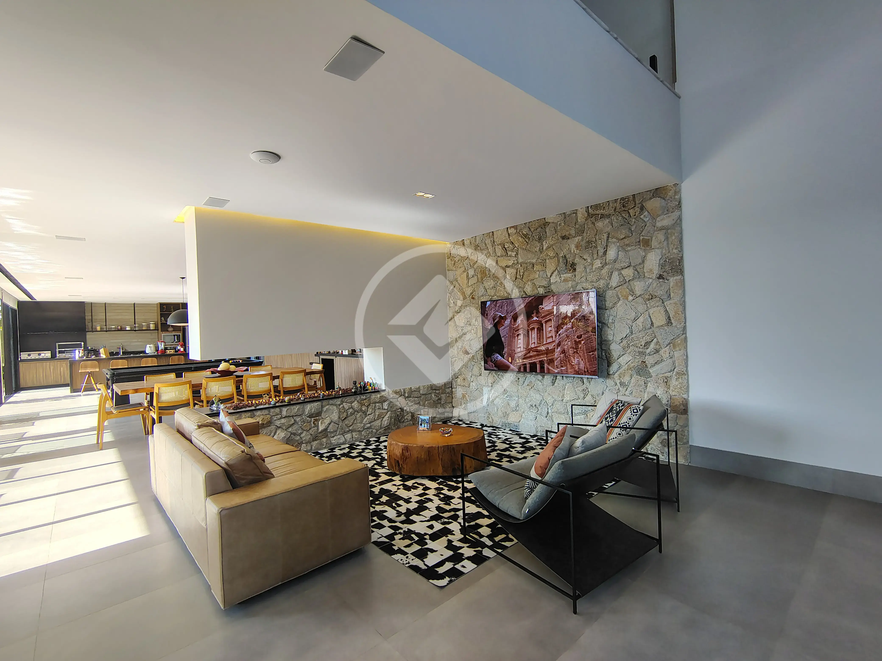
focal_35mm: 16
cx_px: 441
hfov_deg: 94.5
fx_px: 408
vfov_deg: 78.1
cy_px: 330
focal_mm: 2.13
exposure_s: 1/120
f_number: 2.2
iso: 163
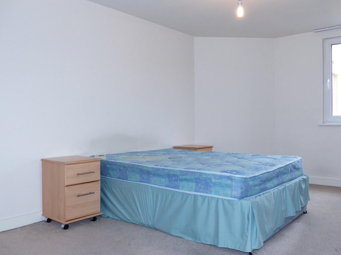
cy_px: 128
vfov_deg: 44.2
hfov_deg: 56.8
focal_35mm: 32
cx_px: 170
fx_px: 315
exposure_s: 1/60
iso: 200
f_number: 2.8
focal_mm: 5.7
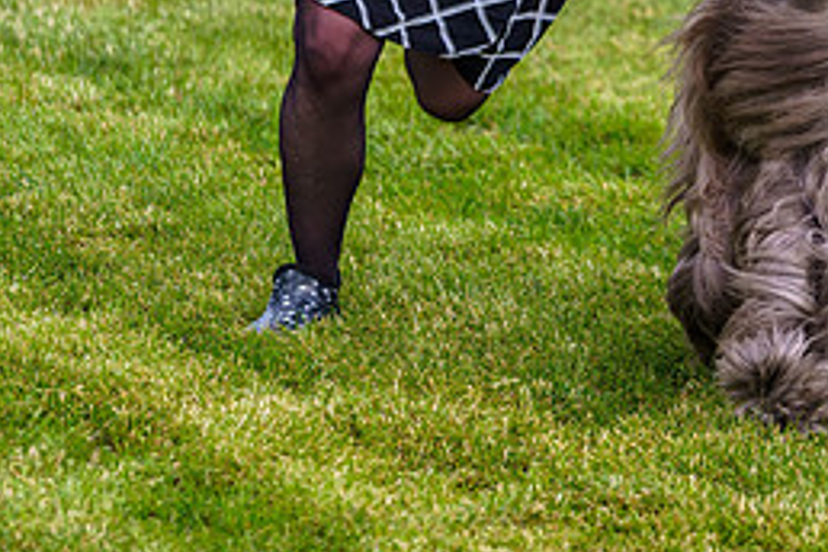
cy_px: -53
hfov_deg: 7.0
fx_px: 6784
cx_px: 767
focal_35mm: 295
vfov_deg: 4.6
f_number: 4
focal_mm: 131
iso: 250
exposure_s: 1/500
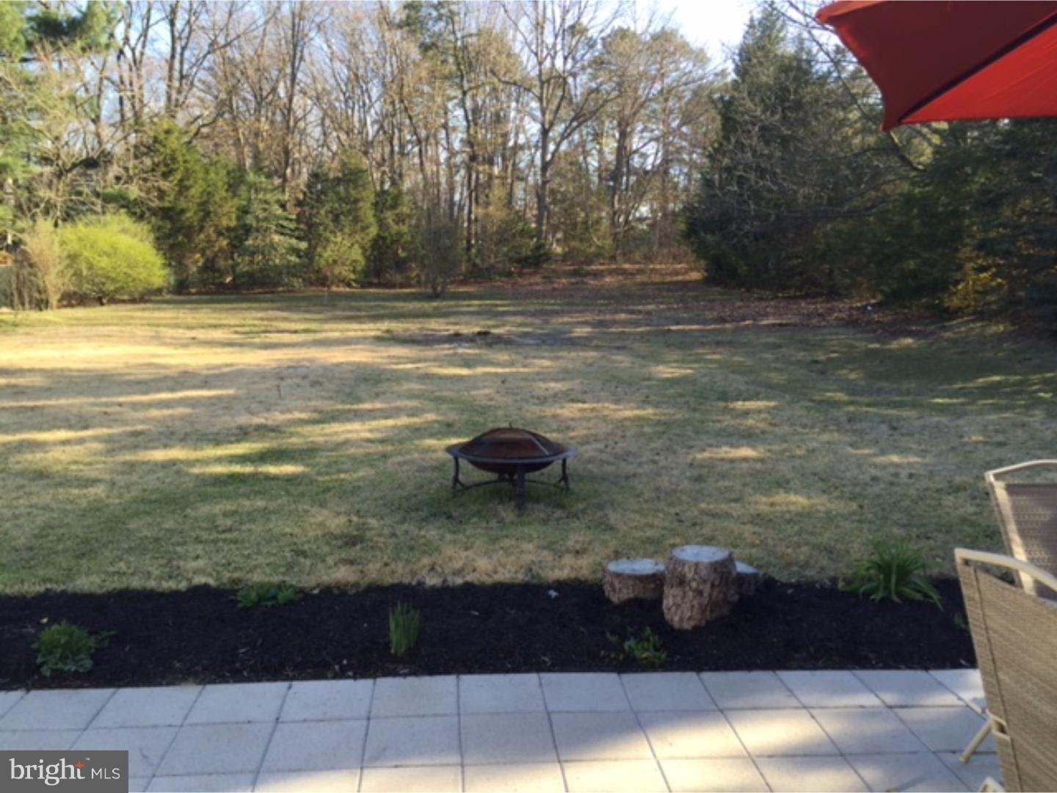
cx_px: 528
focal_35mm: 29
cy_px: 396
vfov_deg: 48.2
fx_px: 886
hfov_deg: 61.7
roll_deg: -2.1
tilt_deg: -8.2
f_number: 2.2
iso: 32
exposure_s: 1/321
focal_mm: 4.15
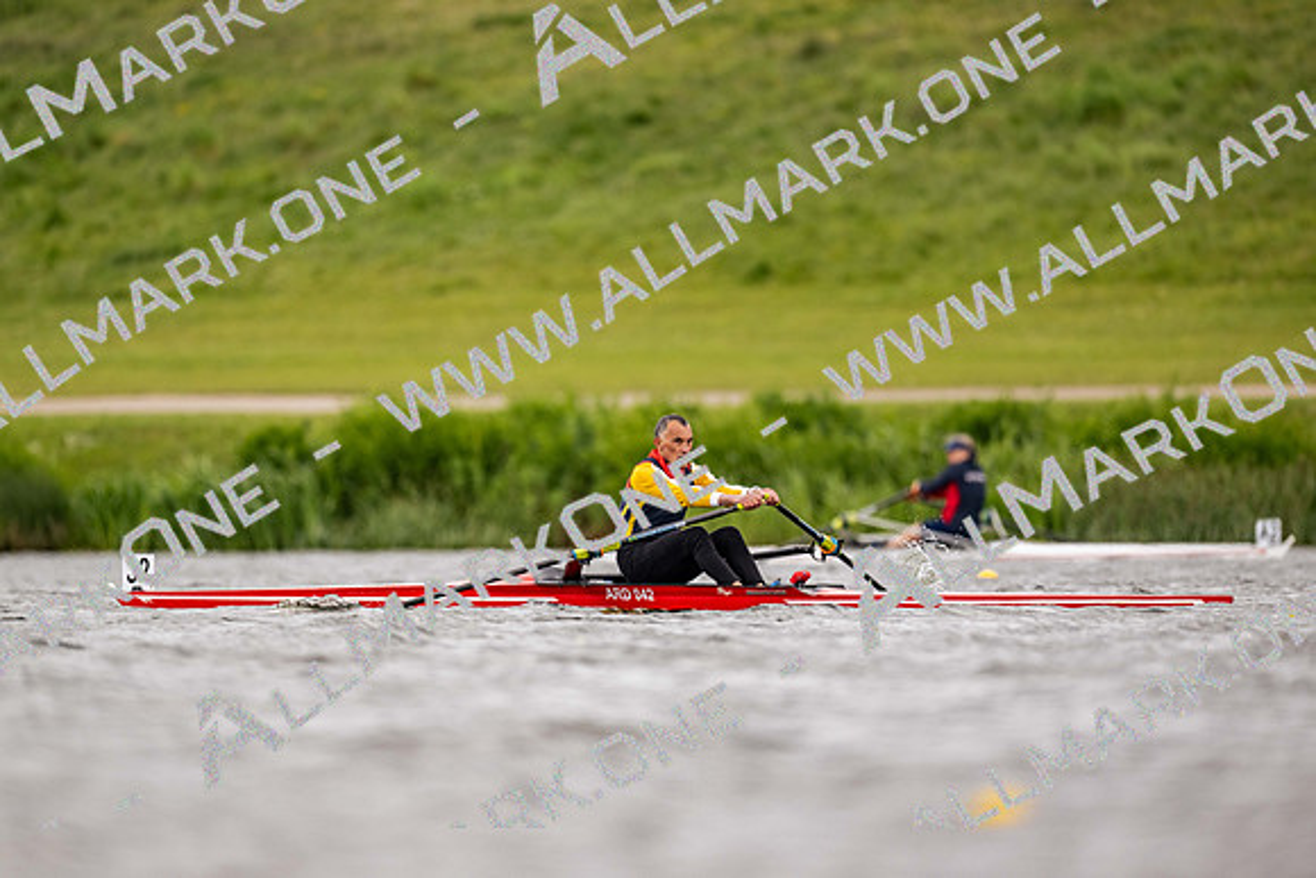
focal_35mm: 600
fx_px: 21937
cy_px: 439
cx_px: 658
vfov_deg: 2.3
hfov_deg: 3.4
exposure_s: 1/2500
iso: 640
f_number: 4
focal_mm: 600
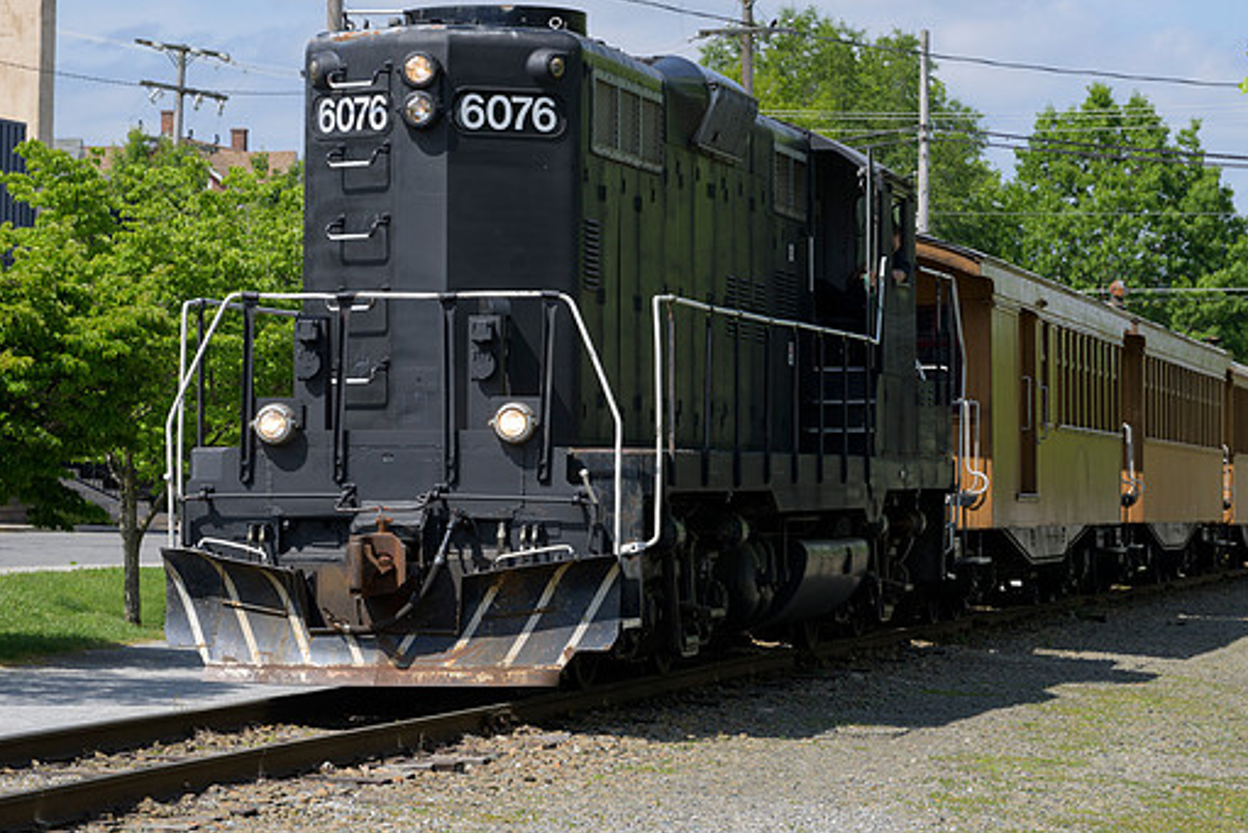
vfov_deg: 9.7
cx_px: 633
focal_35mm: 141
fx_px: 4889
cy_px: 370
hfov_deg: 14.5
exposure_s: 1/200
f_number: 11
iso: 125
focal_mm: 120
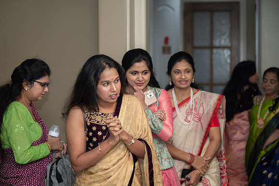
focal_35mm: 94
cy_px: 93
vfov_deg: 14.6
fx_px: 725
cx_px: 140
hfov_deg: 21.8
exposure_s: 1/200
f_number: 2.8
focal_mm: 90
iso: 500
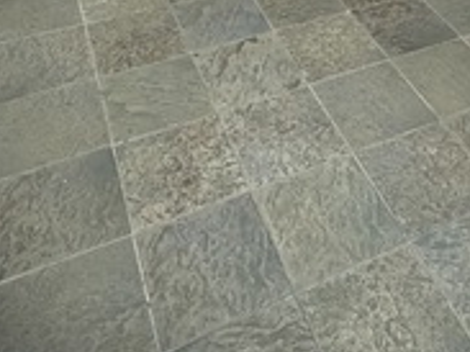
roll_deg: -2.1
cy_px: -211
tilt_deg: -17.0
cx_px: 345
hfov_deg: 36.7
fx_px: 692
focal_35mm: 51
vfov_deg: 22.2
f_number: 2.2
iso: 640
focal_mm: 2.22
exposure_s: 1/60
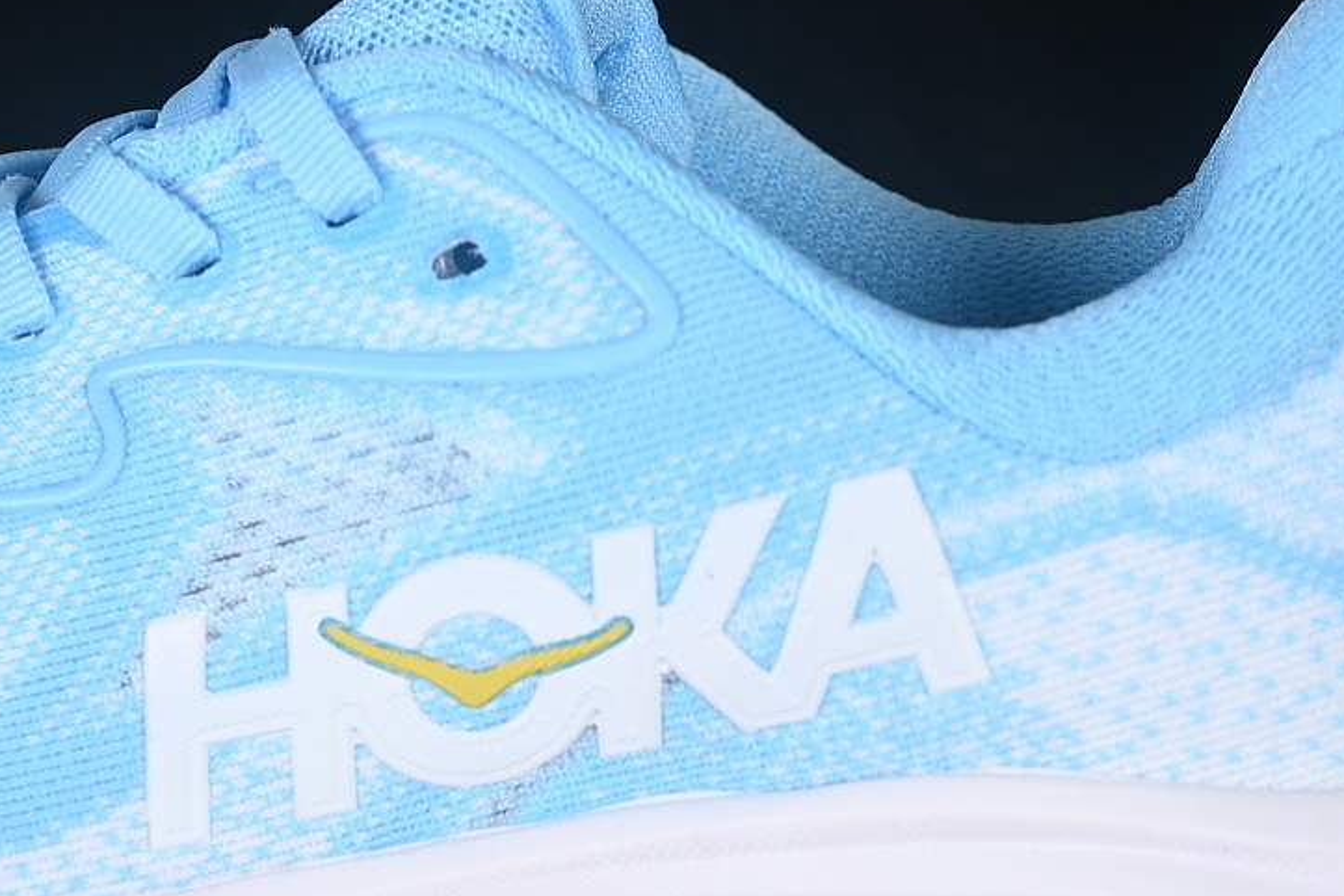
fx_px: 4181
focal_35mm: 112
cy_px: 649
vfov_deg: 12.2
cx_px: 468
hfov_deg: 18.2
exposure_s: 1/80
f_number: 7.1
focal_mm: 50
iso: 160
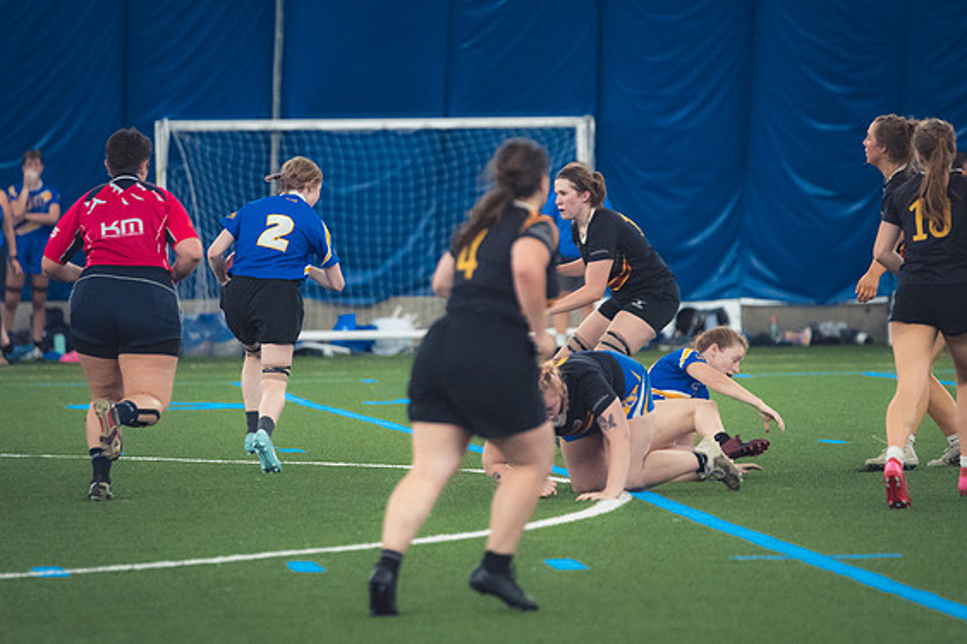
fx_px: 8297
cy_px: 323
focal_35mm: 309
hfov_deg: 6.7
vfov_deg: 4.4
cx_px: 493
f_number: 2.8
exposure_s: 1/320
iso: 4500
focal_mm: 200
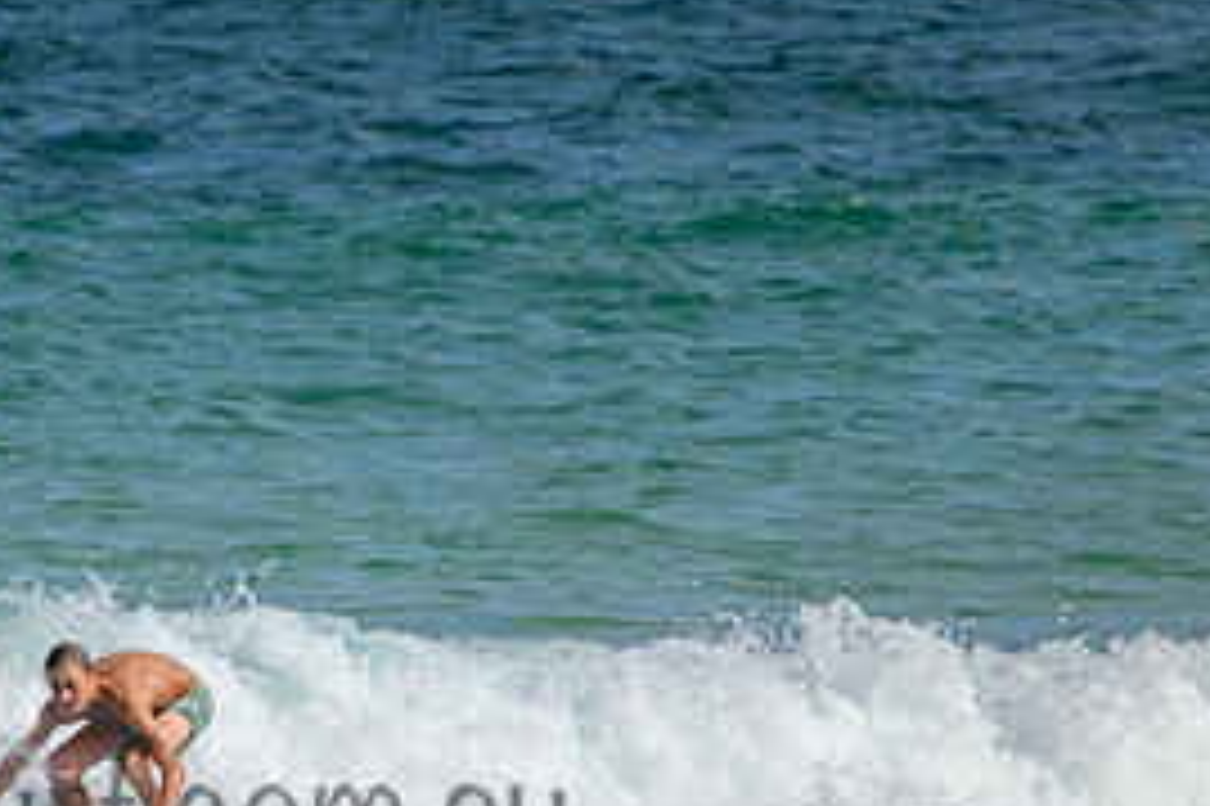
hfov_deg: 1.2
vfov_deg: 0.8
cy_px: 768
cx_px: 90
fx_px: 58042
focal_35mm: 1728
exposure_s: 1/2000
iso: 1000
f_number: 11
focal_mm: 800
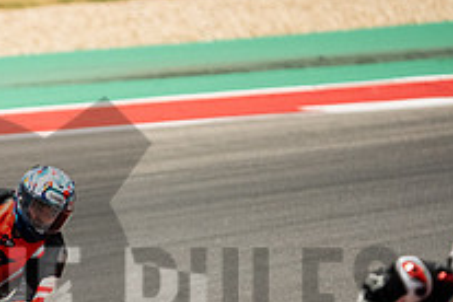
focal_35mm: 842
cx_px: -61
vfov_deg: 1.6
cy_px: 310
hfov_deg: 2.4
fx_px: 10594
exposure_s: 1/1600
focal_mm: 200
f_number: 2
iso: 1250
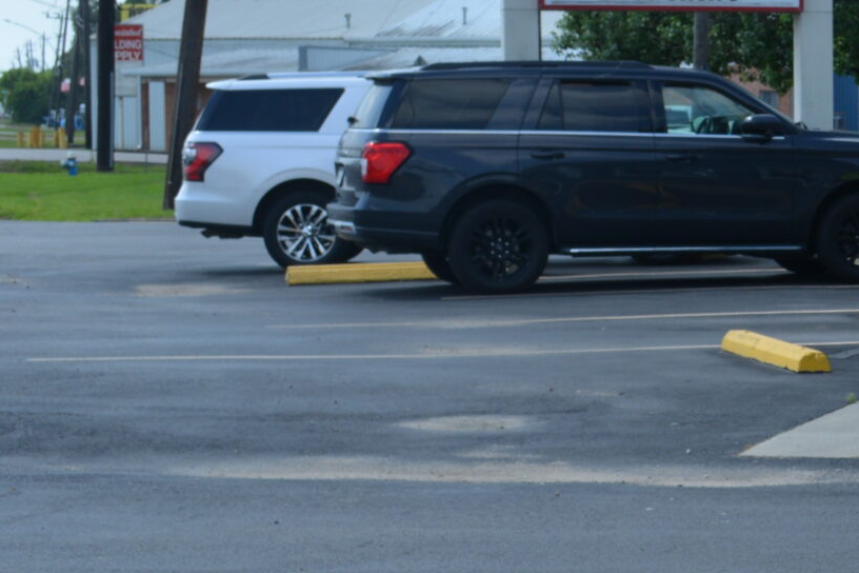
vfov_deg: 12.1
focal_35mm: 113
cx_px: 1313
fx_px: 2696
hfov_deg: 16.4
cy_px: 211
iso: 125
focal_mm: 24
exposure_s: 1/250
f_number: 8
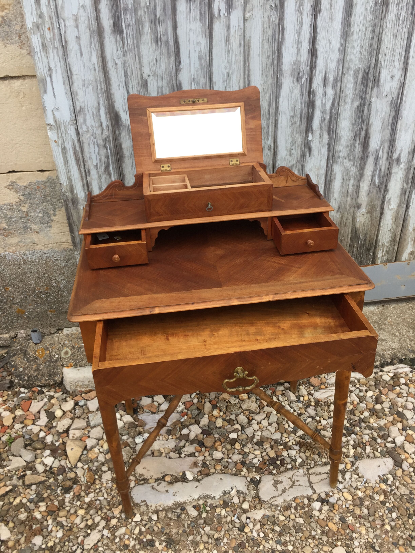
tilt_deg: -31.2
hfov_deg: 48.2
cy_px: 276
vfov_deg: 61.7
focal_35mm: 29
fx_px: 464
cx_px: 208
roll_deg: +2.2
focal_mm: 4.15
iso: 40
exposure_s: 1/50
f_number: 2.2
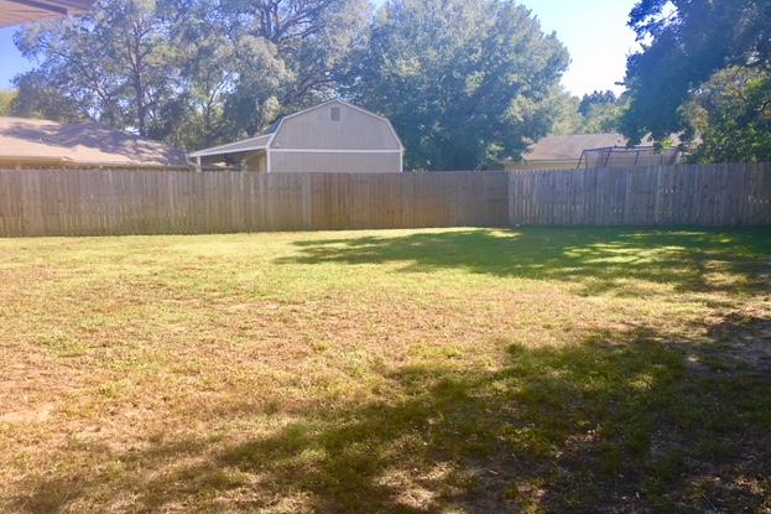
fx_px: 664
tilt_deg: -8.0
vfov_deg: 42.2
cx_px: 376
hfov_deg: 60.3
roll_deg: +0.1
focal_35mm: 31
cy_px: 294
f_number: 2.2
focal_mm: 4.15
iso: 25
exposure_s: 1/499
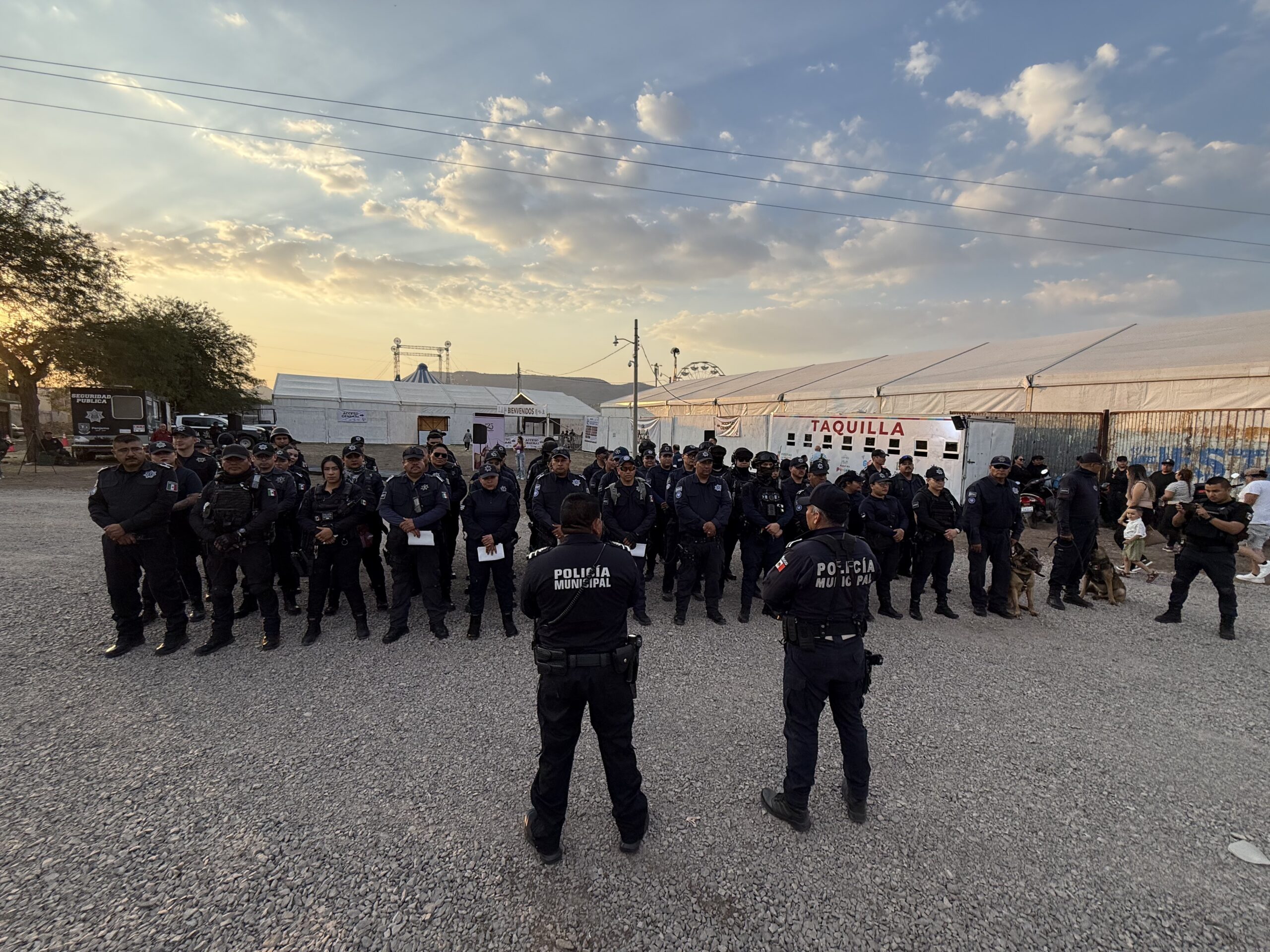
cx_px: 635
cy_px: 476
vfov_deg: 85.7
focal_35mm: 14
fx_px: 514
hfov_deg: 102.1
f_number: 2.2
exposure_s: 1/613
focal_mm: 2.22
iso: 50
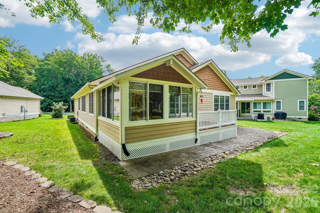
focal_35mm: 15
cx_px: 160
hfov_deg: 100.4
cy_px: 106
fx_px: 133
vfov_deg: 77.3
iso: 100
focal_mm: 10
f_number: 8
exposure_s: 1/50
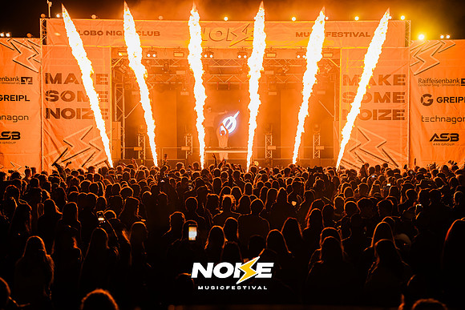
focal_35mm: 79
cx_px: 232
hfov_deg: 25.7
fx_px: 1021
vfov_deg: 17.3
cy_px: 155
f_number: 3.5
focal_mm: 79
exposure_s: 1/100
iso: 400
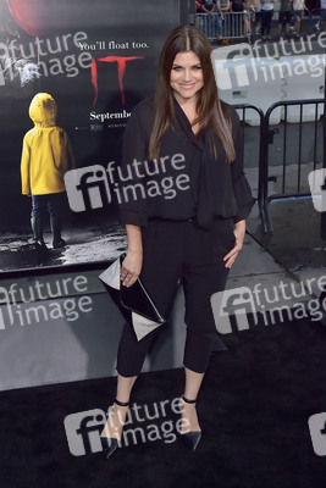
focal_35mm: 40
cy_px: 244
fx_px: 543
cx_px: 163
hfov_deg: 33.4
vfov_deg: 48.4
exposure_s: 1/320
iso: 640
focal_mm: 40
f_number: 6.3
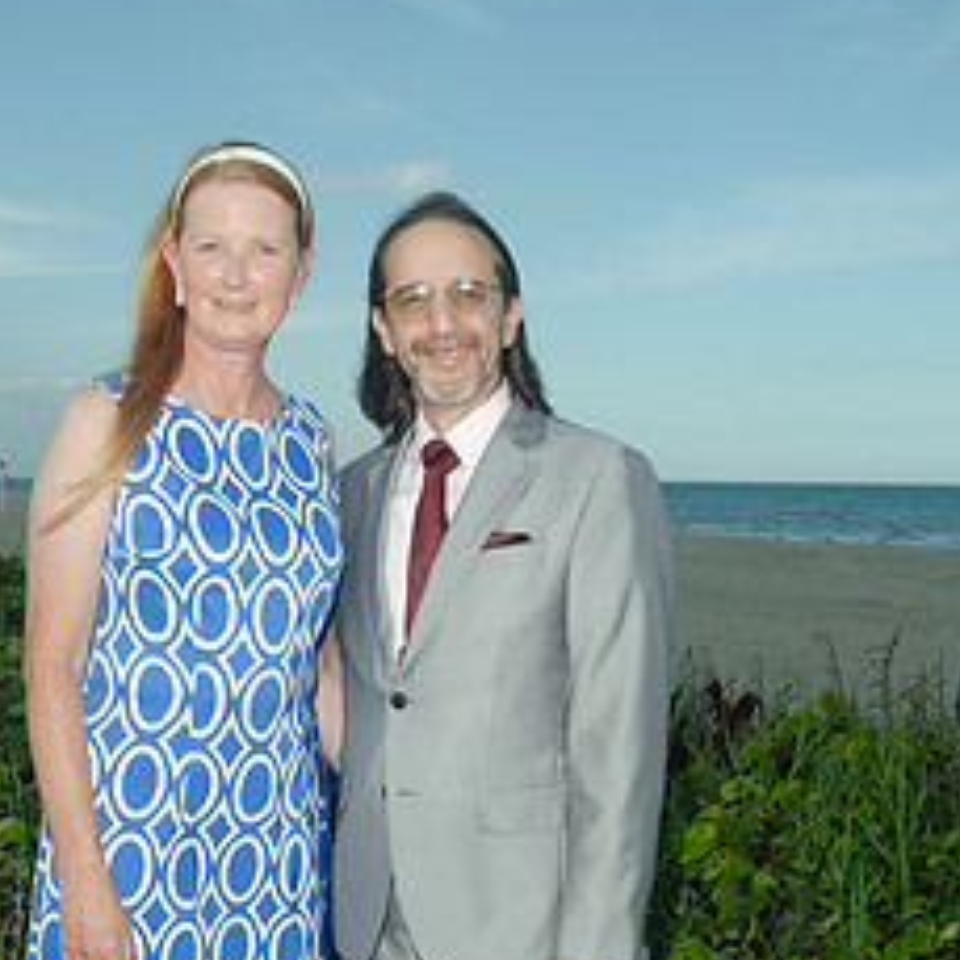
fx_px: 1883
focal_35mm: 60
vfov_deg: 28.1
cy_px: 750
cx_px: 344
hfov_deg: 28.5
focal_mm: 24
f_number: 9
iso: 100
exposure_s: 1/250
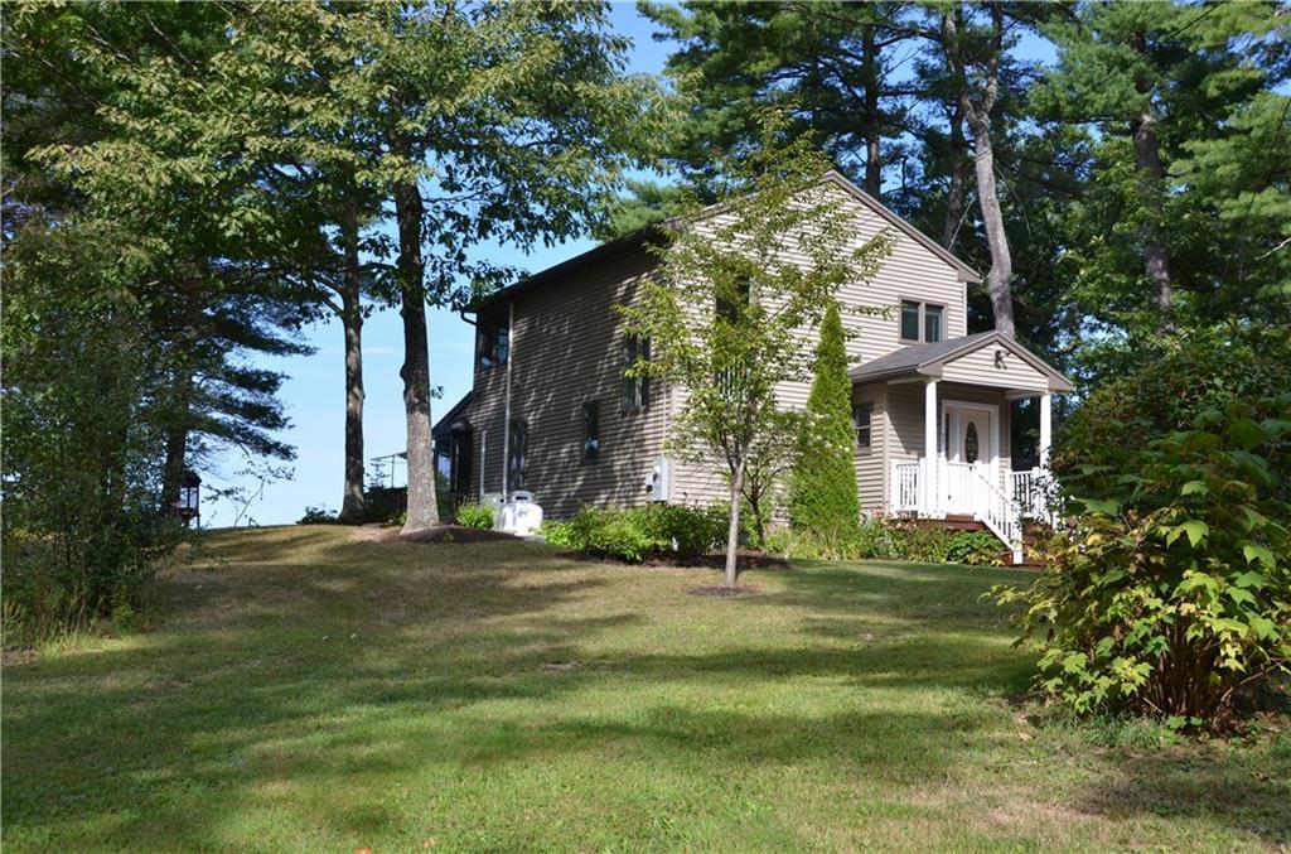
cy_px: 427
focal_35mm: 36
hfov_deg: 53.3
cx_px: 646
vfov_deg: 36.7
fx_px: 1288
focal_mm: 24
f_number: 8
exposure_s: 1/250
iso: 180
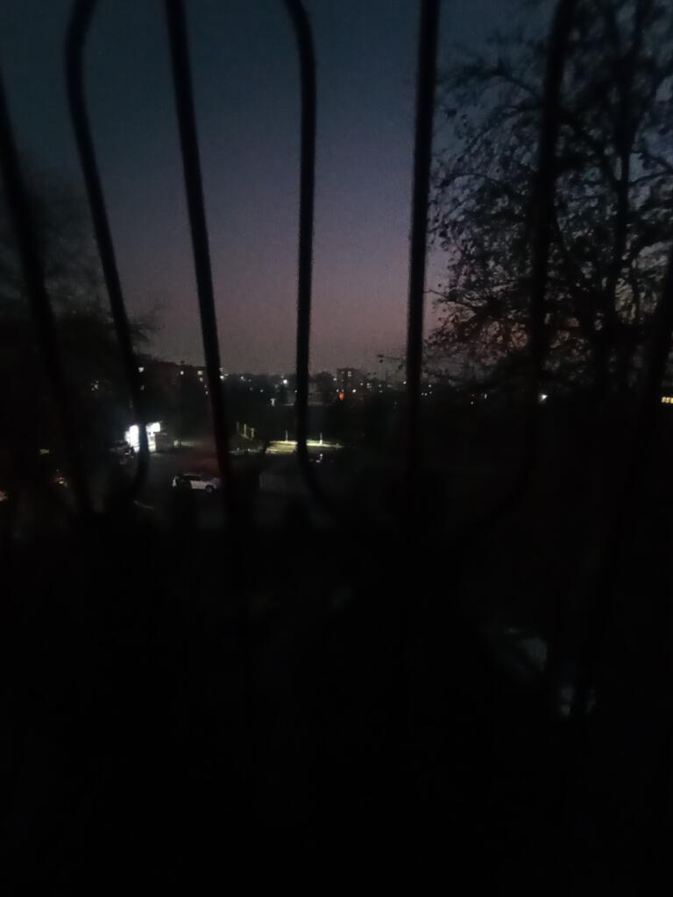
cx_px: 336
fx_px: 389
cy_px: 448
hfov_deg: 81.7
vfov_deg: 98.2
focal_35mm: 15
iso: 3997
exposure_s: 1/10
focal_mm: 1.65
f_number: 2.2
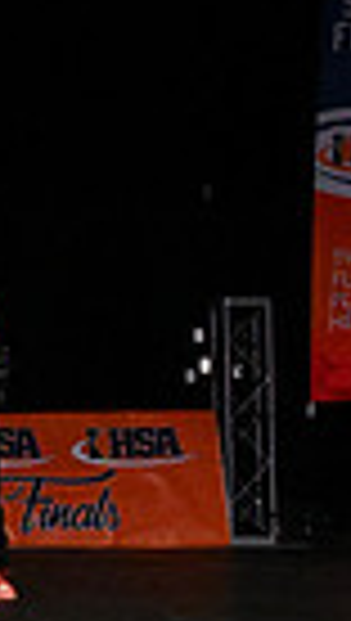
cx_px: -882
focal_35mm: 228
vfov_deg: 9.4
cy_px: 297
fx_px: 3759
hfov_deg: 5.0
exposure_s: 1/1000
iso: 8000
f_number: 4
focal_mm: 35
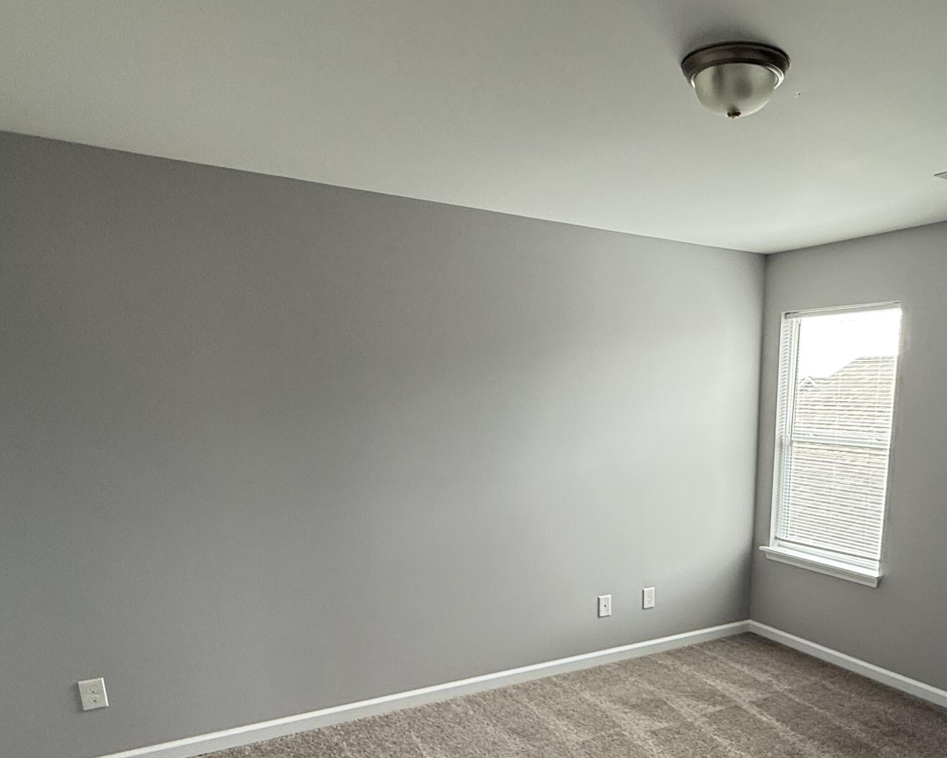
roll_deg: -2.6
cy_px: 577
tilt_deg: -12.2
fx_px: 757
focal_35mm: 27
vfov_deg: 50.8
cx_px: 681
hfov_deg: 61.4
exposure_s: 1/120
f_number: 2.2
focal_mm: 2.22
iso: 250
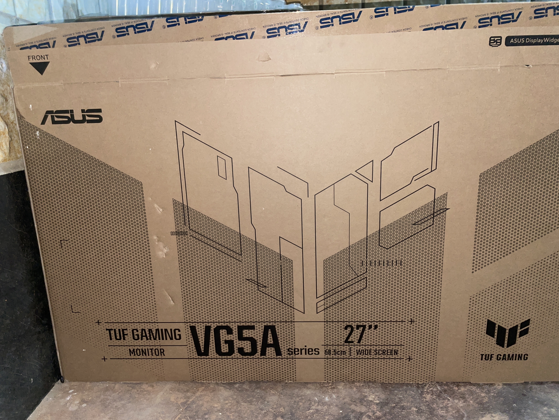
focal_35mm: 26
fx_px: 420
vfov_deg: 53.1
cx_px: 280
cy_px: 210
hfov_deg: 67.3
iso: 64
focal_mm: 4.2
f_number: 1.6
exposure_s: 1/4
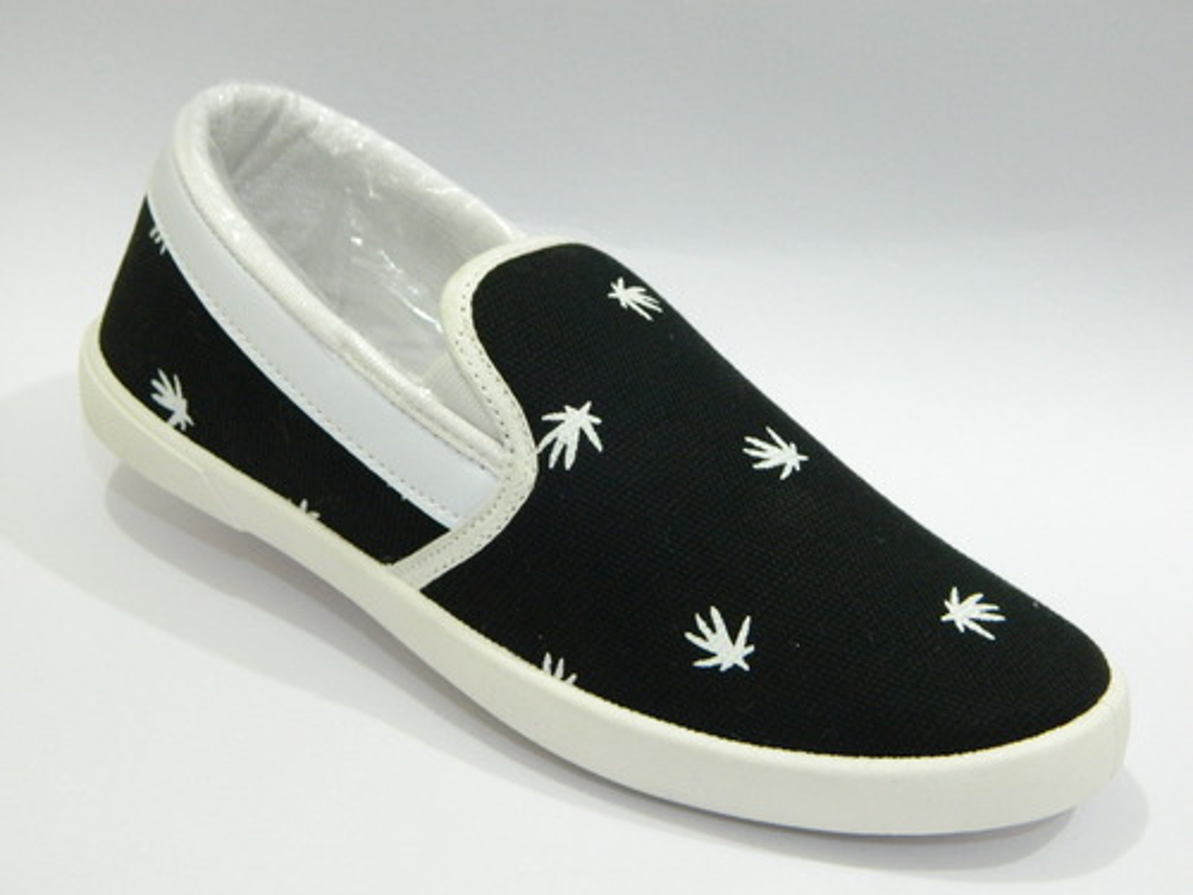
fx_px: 2412
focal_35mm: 70
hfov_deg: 27.8
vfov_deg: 21.0
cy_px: 448
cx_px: 596
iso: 400
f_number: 4
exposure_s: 1/10
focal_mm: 12.6
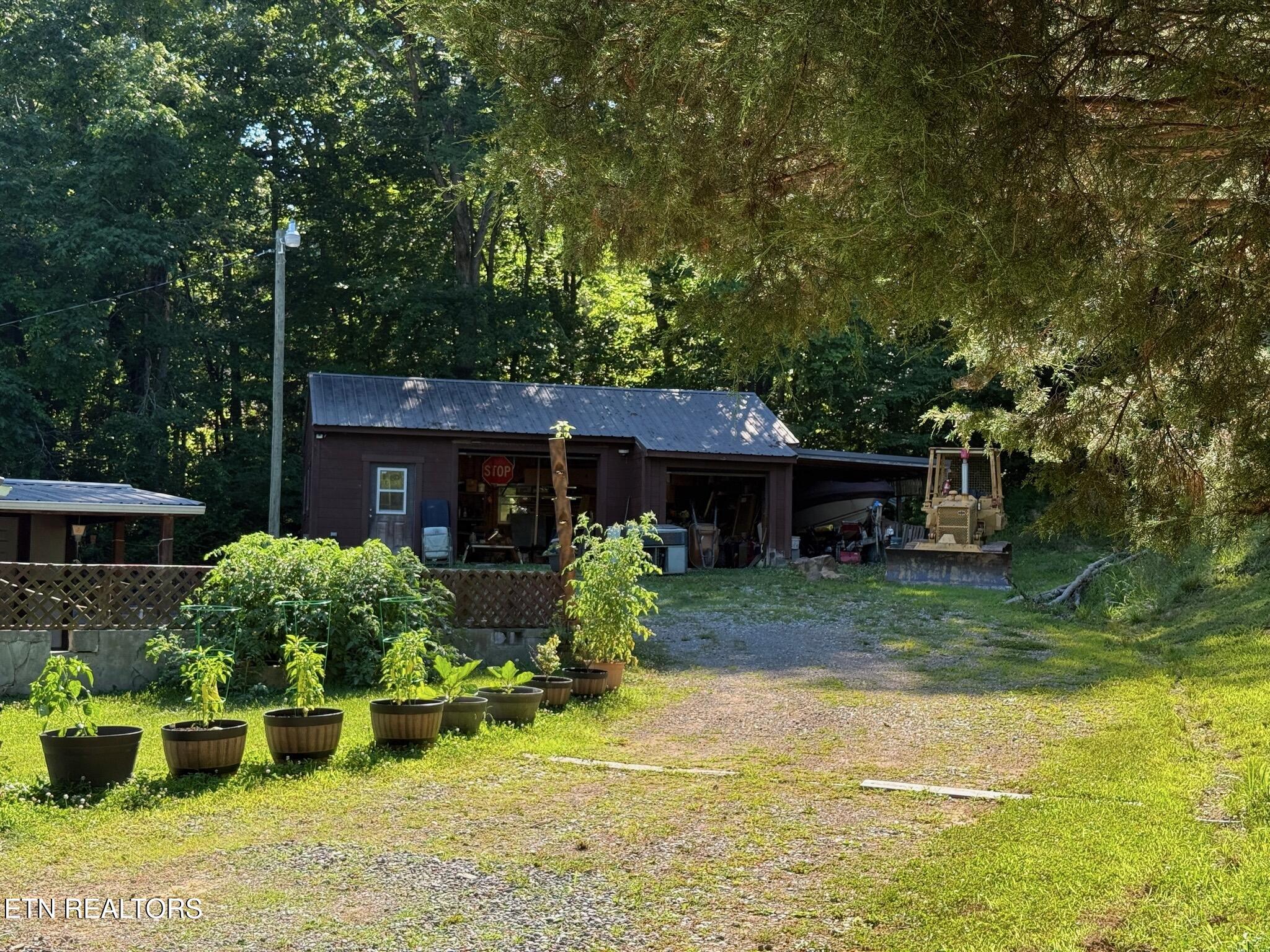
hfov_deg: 39.7
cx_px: 635
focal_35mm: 48
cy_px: 476
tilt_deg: +4.1
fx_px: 1761
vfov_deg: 30.3
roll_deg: -1.7
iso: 80
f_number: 1.78
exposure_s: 1/778
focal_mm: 6.76
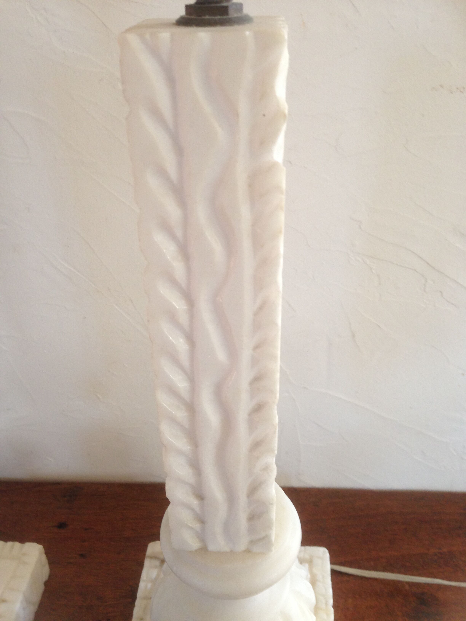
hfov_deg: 42.9
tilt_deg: -27.1
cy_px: 310
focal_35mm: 33
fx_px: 592
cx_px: 233
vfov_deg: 55.4
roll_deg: +0.7
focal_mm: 4.12
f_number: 2.4
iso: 100
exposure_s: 1/20
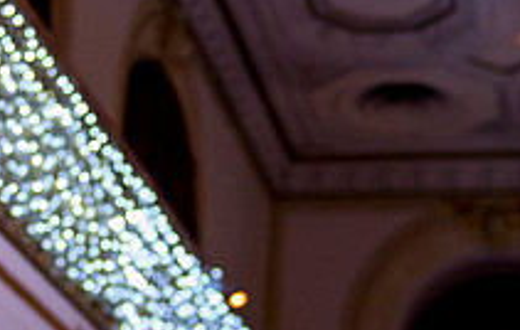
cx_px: 20
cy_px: 228
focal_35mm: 118
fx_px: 1680
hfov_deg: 17.3
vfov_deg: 11.2
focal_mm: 34
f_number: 2.8
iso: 2000
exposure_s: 1/100
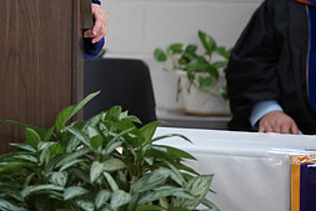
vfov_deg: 3.1
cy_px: -24
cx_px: -39
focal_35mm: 447
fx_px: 3926
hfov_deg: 4.6
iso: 2500
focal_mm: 195
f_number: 4
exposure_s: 1/200
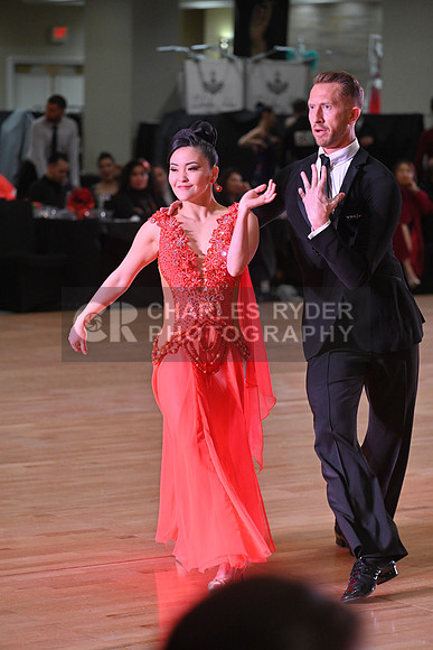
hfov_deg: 10.6
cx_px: 216
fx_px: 2344
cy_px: 325
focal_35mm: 130
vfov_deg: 15.8
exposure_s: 1/400
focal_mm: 130
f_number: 4.5
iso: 2500
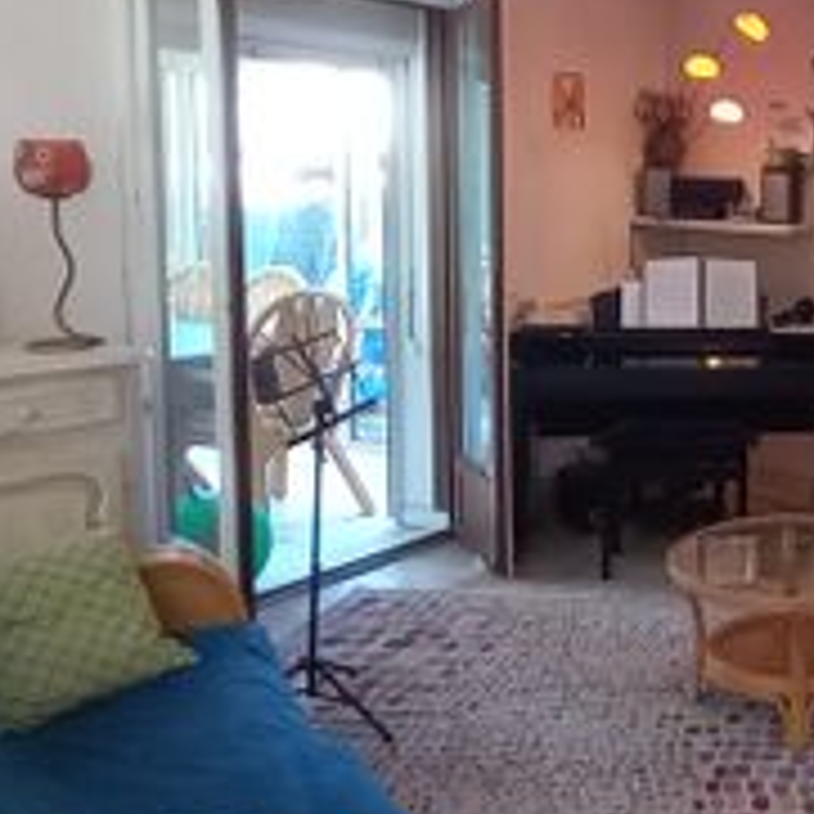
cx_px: 823
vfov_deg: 43.5
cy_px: 301
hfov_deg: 38.6
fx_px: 1011
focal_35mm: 38
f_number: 2.2
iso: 200
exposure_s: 1/40
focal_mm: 1.13
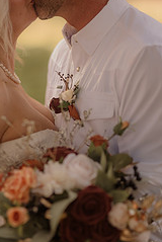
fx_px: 633
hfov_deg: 14.4
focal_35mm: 94
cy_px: 76
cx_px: 12
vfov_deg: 21.6
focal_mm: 50
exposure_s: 1/640
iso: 200
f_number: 2.8
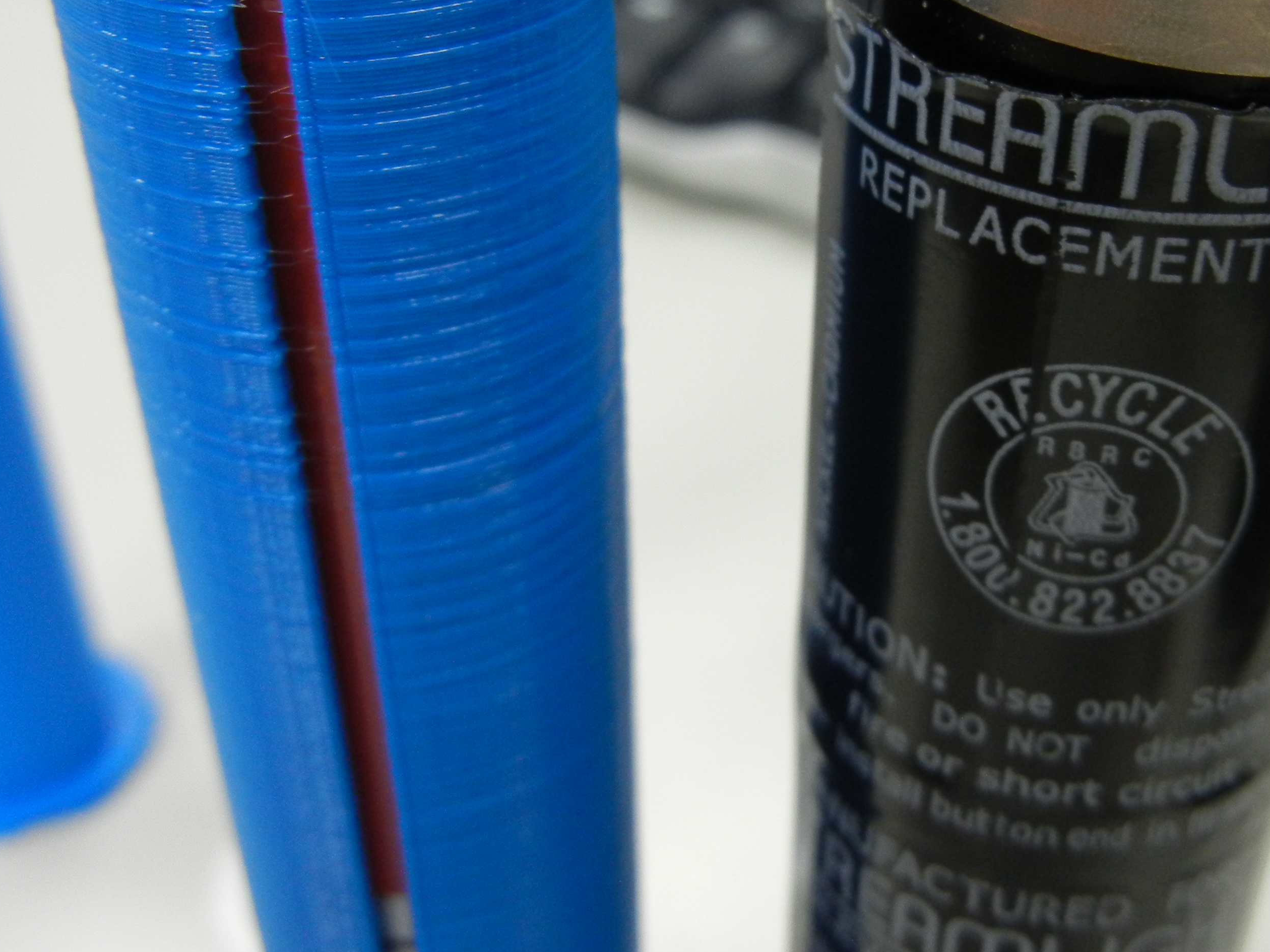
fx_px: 1761
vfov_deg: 30.2
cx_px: 797
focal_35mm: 48
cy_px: 385
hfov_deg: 39.4
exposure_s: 1/30
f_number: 3.5
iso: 382
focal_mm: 5.4
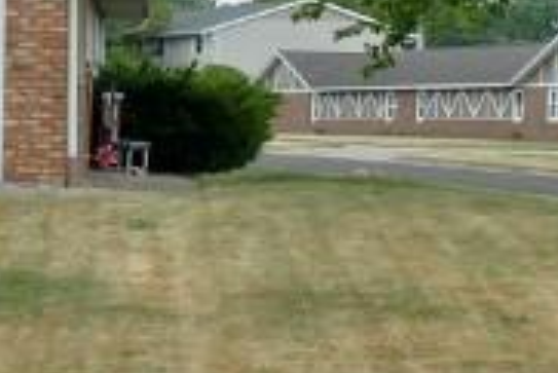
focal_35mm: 180
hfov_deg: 10.2
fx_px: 2792
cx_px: -689
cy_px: 139
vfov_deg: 7.6
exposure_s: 1/2000
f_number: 3.2
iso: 400
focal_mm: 12.64
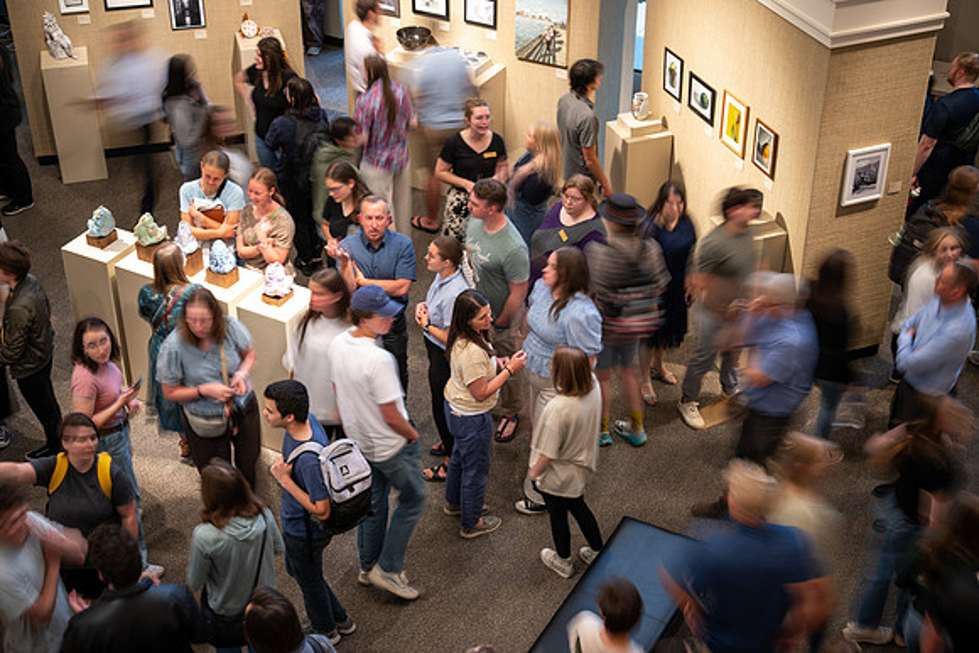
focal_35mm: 51
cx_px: 490
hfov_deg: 38.9
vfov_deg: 26.5
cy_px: 326
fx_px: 1387
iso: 50
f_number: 2.8
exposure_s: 1/2
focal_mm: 51
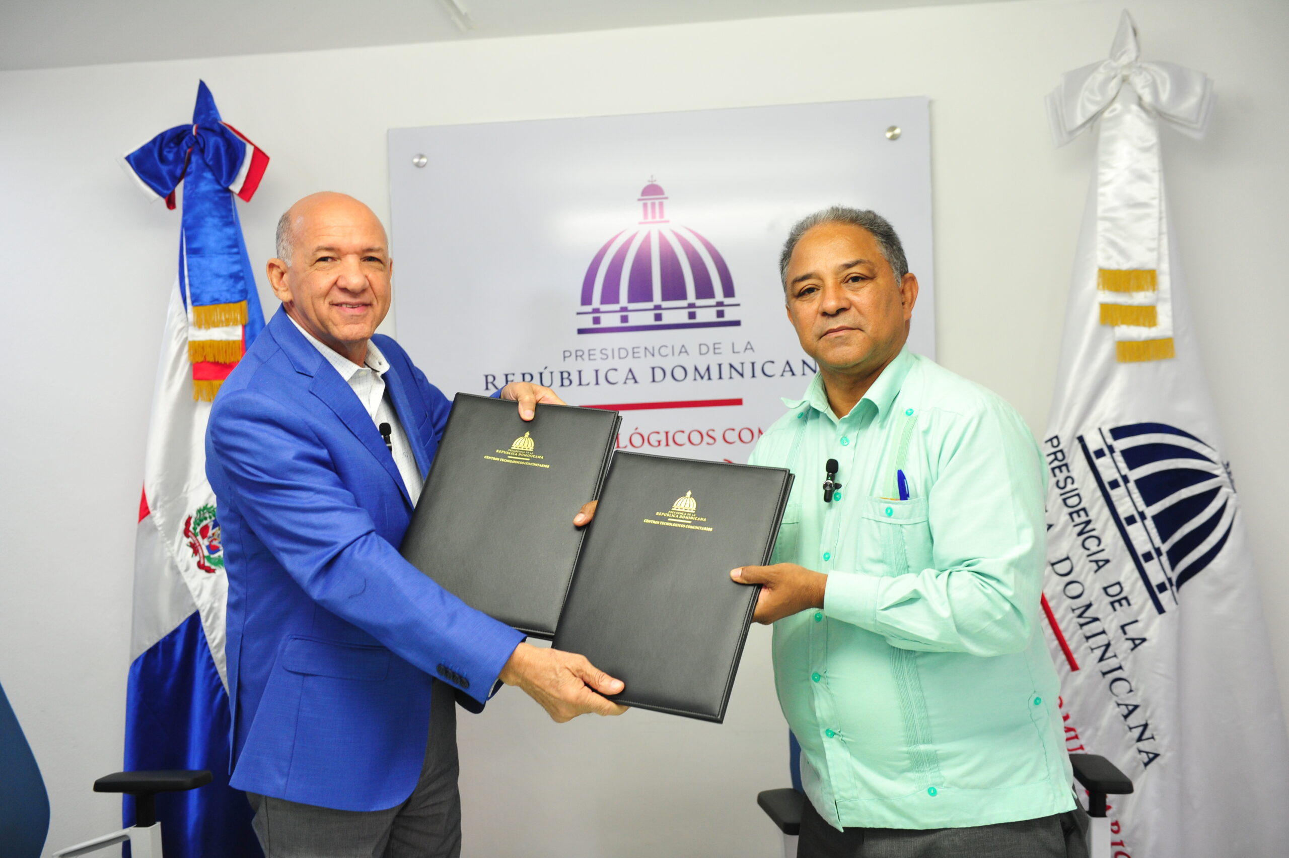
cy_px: 429
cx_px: 644
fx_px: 1252
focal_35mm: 35
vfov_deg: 37.8
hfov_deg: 54.5
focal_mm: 35
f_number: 2.8
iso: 1600
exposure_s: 1/60
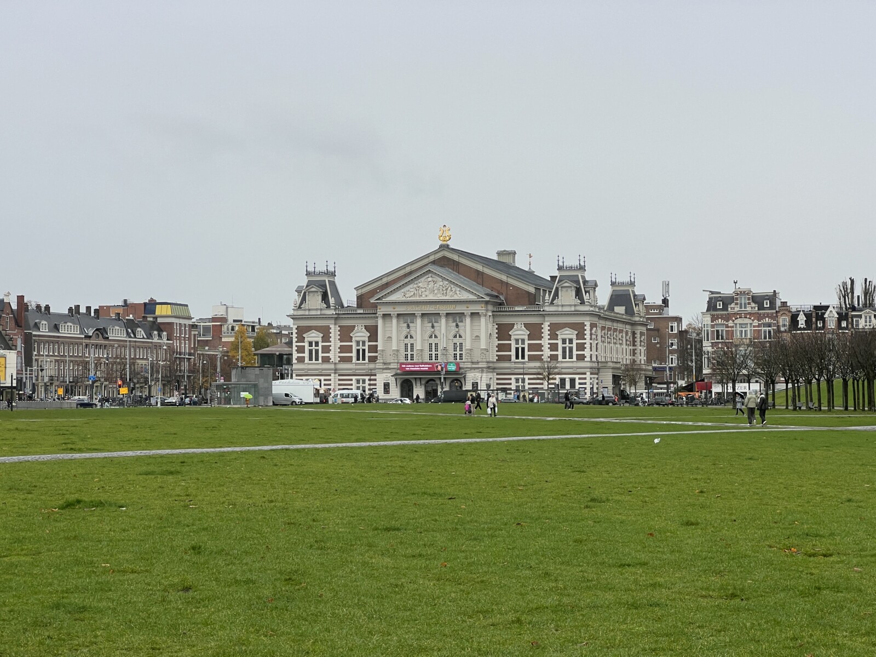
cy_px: 328
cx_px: 438
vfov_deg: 19.1
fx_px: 1949
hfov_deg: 25.3
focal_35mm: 77
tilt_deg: +1.9
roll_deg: +0.8
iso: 32
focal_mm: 9
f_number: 2.8
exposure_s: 1/147
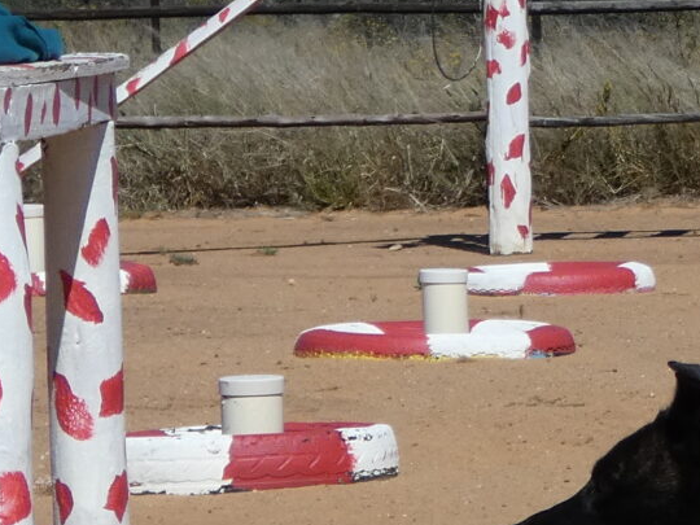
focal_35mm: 237
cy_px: 181
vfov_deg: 6.3
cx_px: 968
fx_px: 4793
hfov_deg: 8.2
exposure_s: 1/1300
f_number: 3.9
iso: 80
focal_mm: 9
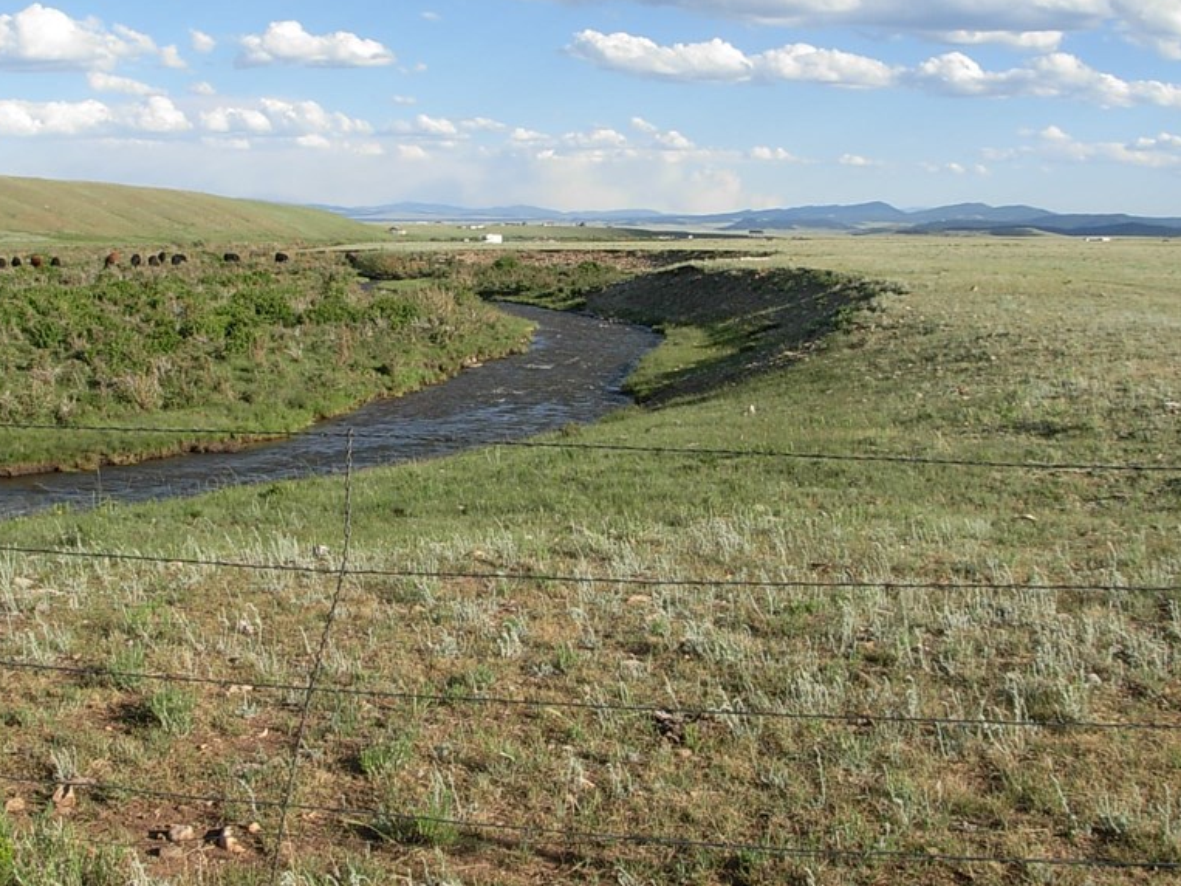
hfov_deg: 37.5
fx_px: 1740
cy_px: 392
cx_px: 553
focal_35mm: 51
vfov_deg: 28.5
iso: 79
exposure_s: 1/395
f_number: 4.9
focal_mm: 6.3
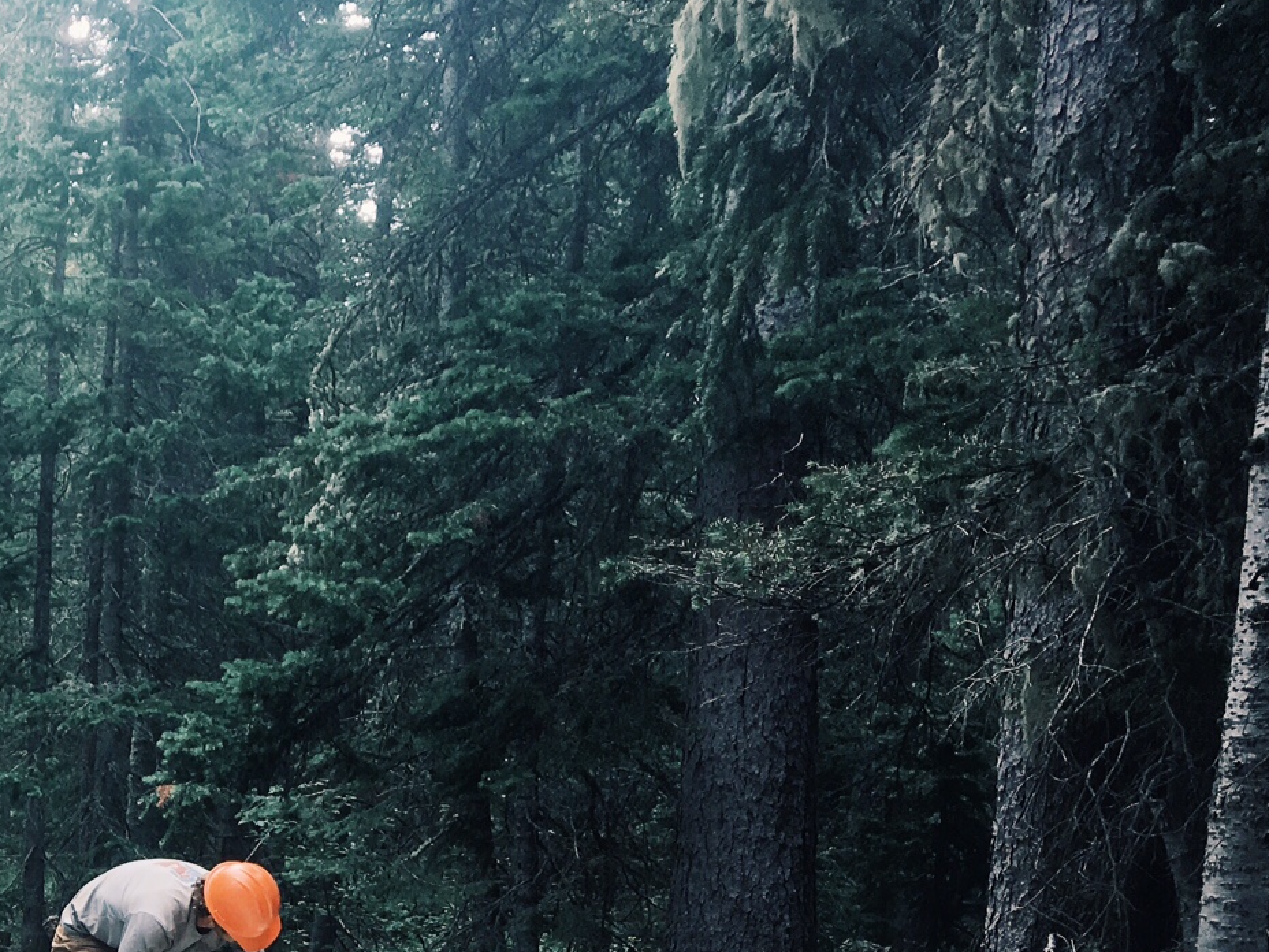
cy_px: 993
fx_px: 2310
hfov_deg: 28.5
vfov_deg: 22.2
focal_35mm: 63
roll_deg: -2.3
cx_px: -56
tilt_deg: -6.7
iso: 25
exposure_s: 1/223
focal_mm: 4.15
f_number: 2.2
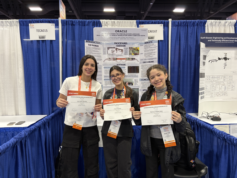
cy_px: 89
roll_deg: +0.4
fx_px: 178
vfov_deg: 53.1
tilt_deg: -3.7
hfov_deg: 67.3
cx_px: 118
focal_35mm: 26
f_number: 1.6
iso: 125
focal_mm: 5.96
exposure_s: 1/60
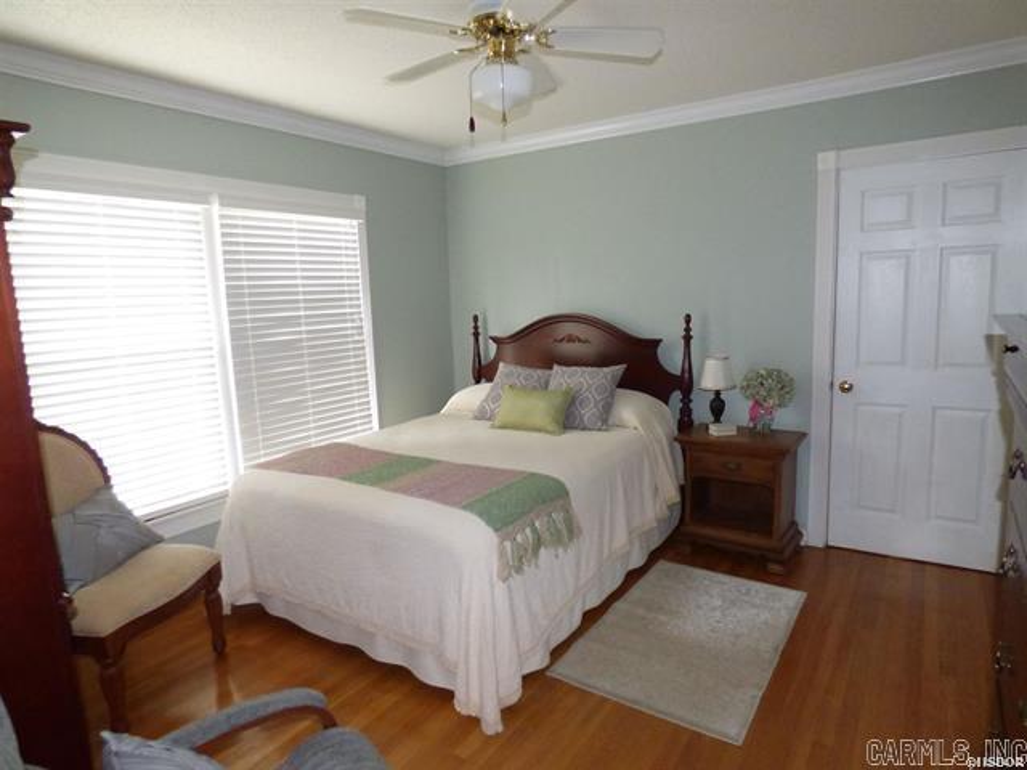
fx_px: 593
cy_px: 385
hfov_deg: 81.7
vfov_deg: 66.0
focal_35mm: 20
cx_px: 514
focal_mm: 3.58
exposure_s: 1/60
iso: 800
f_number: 2.8
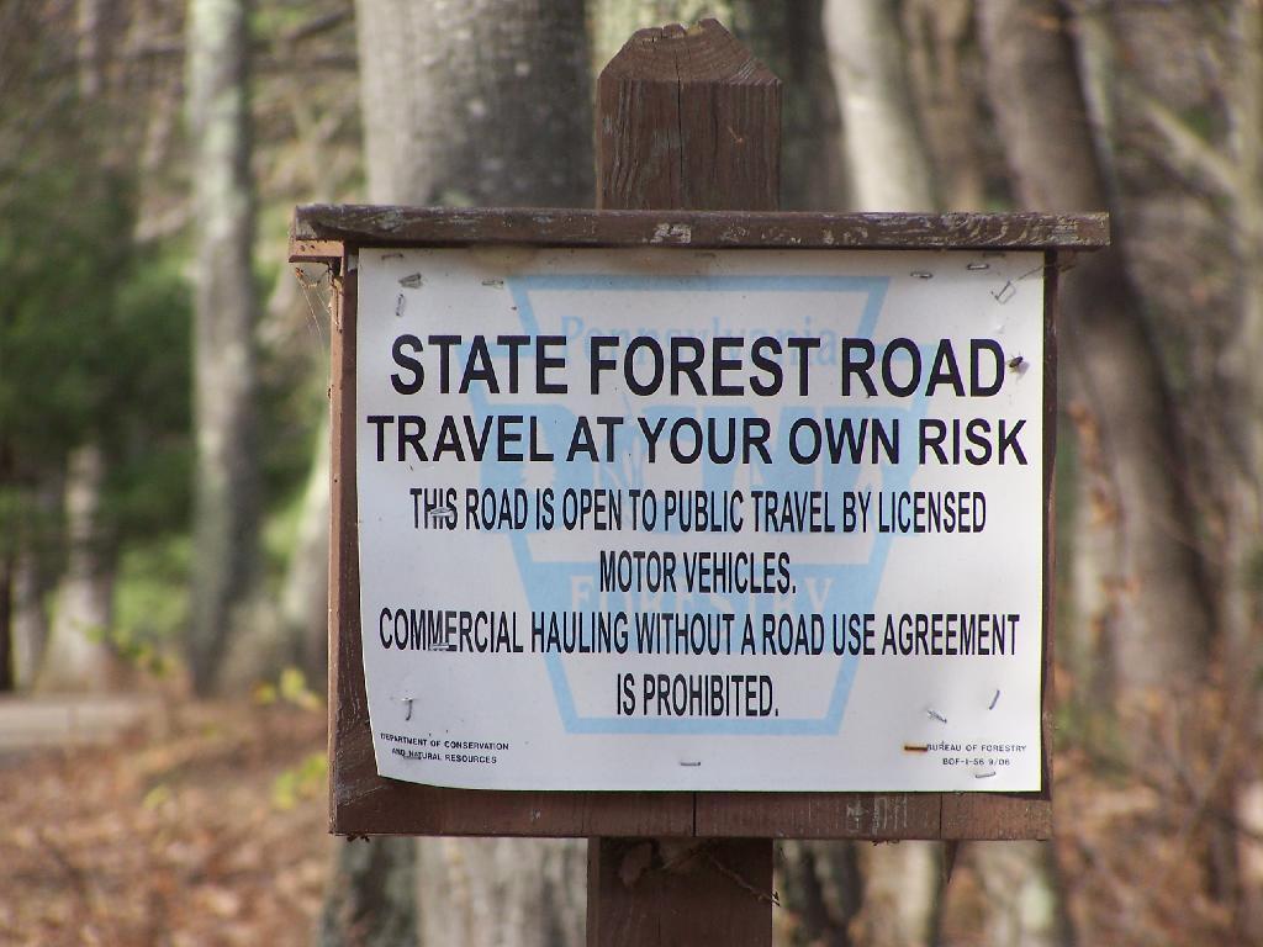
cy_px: 474
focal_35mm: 307
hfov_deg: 6.5
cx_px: 632
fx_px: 11201
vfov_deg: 4.8
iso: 100
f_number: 3.6
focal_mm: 51
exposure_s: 1/500
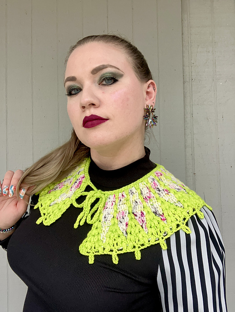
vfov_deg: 56.8
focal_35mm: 32
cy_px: 156
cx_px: 118
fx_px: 289
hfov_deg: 44.2
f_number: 2.2
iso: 80
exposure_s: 1/78
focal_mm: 2.87
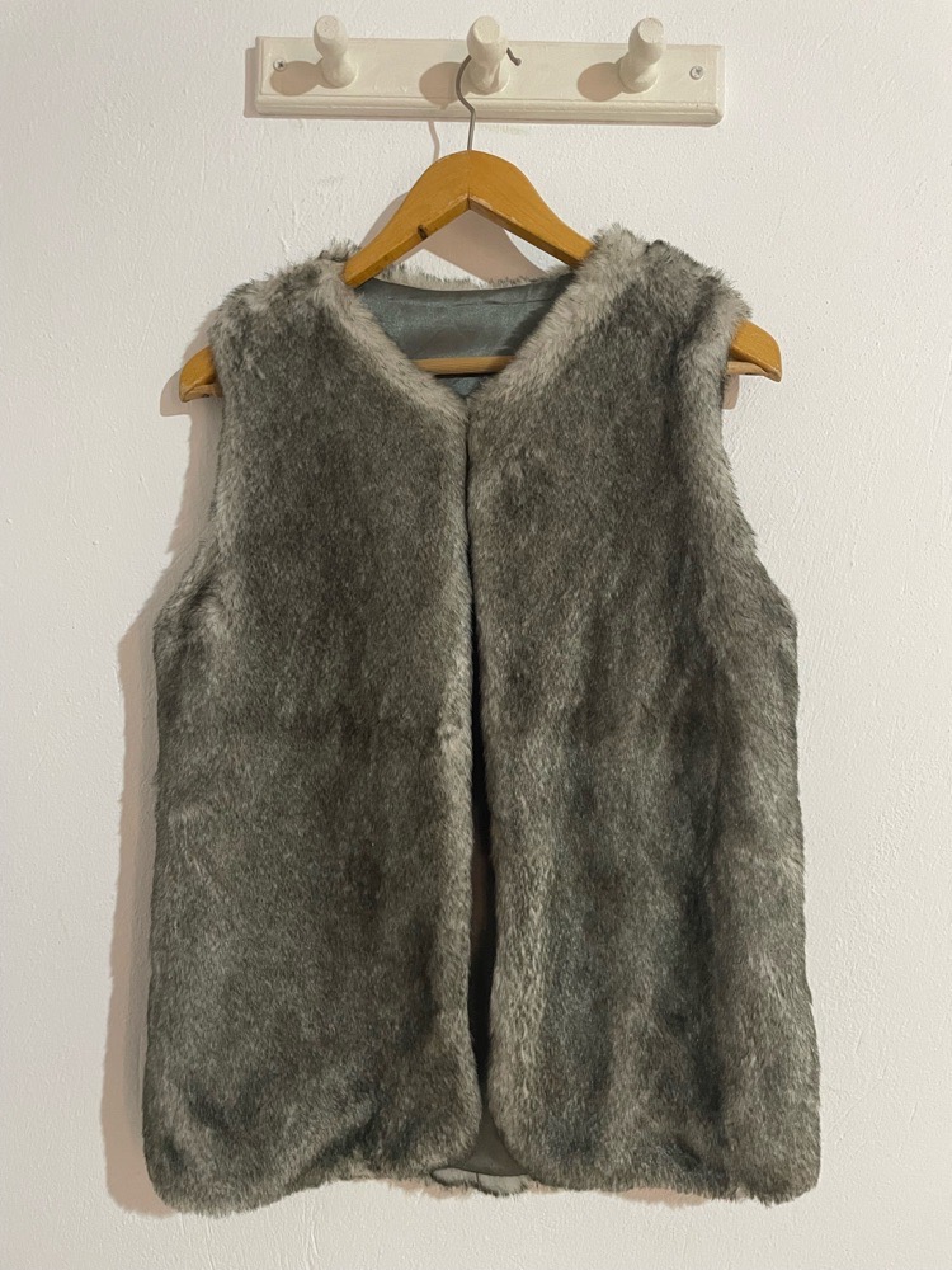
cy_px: 635
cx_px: 476
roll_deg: -0.6
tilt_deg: -2.0
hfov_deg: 53.1
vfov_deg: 67.3
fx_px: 953
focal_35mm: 26
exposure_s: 1/49
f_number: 1.6
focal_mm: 4.2
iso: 500
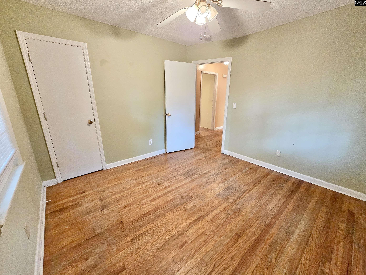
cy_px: 138
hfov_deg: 106.2
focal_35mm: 13
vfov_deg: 89.9
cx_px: 183
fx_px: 137
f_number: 2.2
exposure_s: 1/60
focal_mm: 2.2
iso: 640
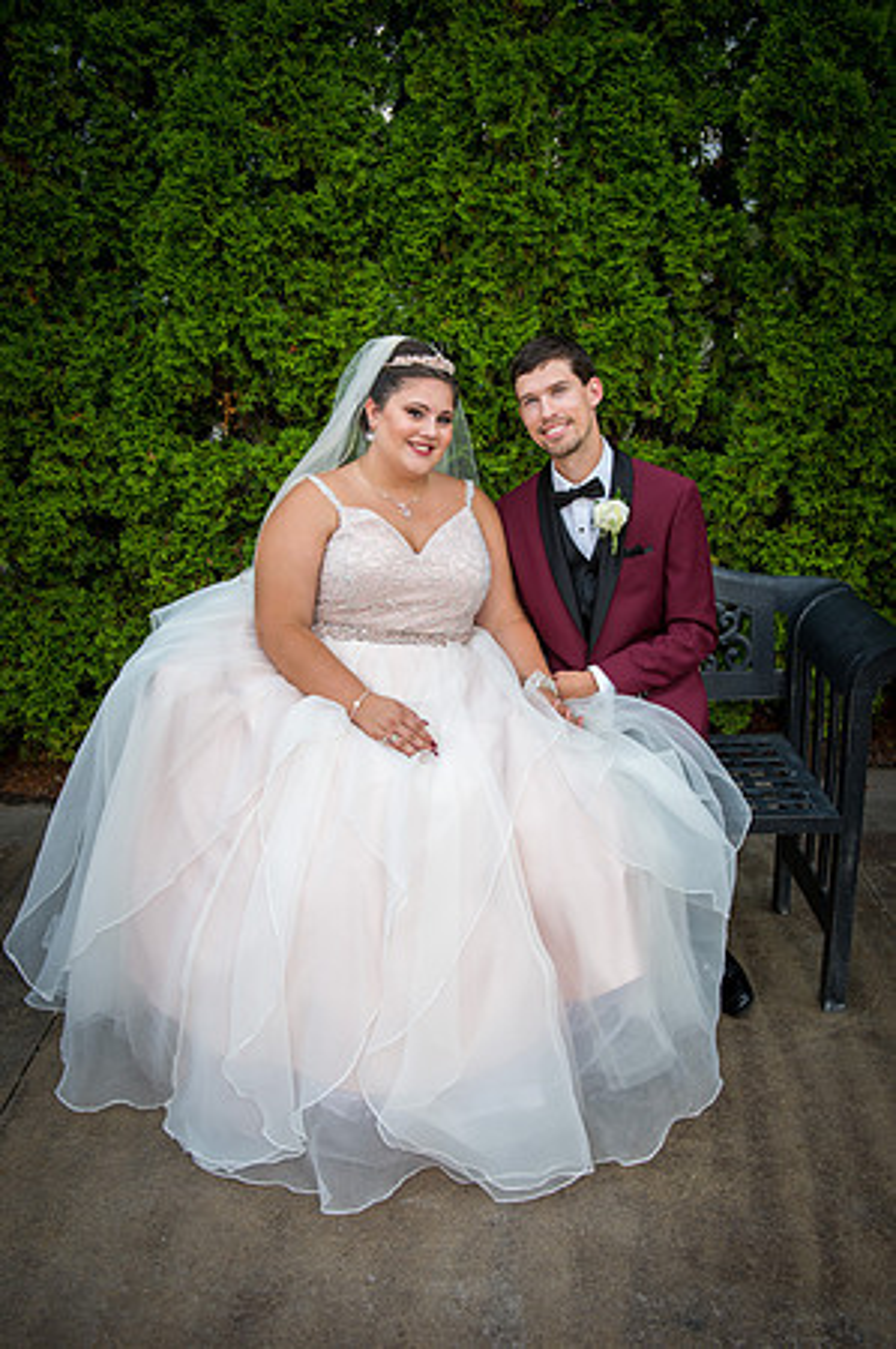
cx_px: 448
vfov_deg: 58.8
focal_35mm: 32
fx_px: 1197
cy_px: 674
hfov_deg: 41.0
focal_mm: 32
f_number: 4.8
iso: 71
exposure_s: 1/60
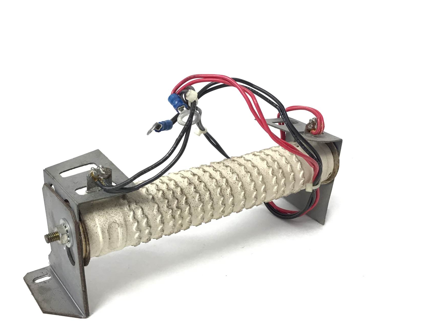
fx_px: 461
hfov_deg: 50.0
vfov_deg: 38.6
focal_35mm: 37
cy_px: 188
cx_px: 190
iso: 50
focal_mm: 3.3
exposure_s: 1/30
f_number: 2.4
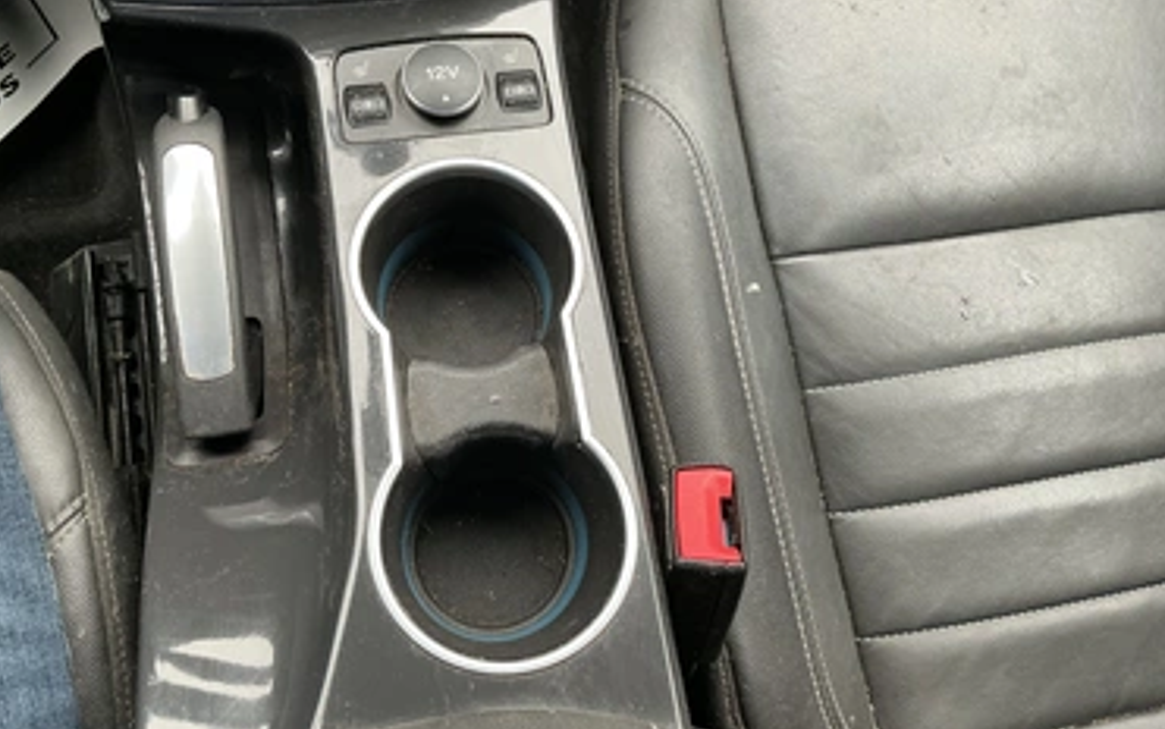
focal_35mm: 32
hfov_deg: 59.6
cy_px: 314
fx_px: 1016
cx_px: 568
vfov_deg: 39.4
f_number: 1.8
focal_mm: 3
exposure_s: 1/60
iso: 80
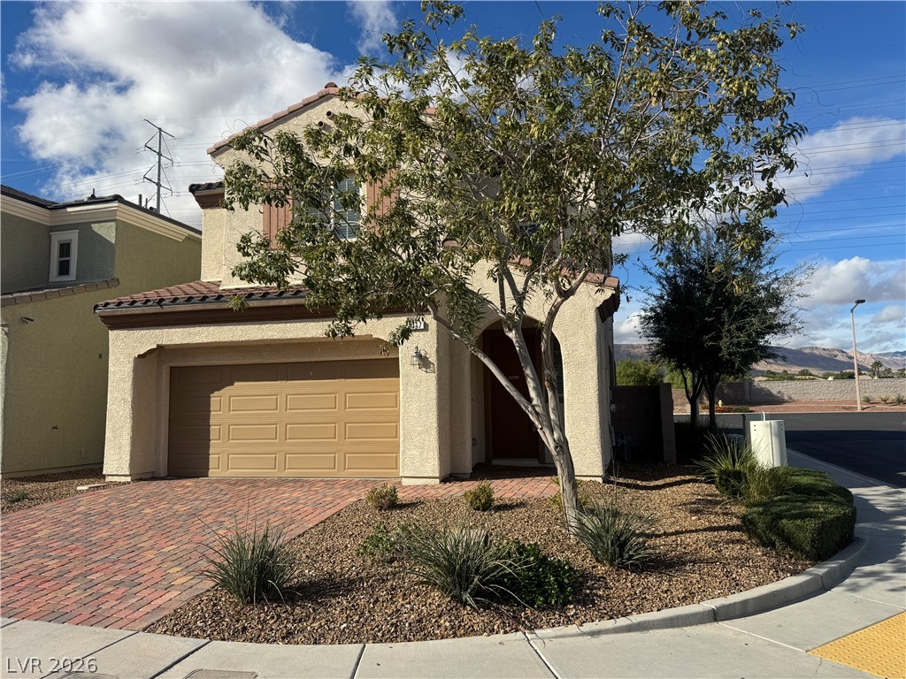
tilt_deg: +6.9
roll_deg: +1.0
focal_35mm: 24
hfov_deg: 71.6
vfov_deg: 56.8
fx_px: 628
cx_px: 453
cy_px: 340
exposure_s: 1/4950
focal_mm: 6.76
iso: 80
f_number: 1.78
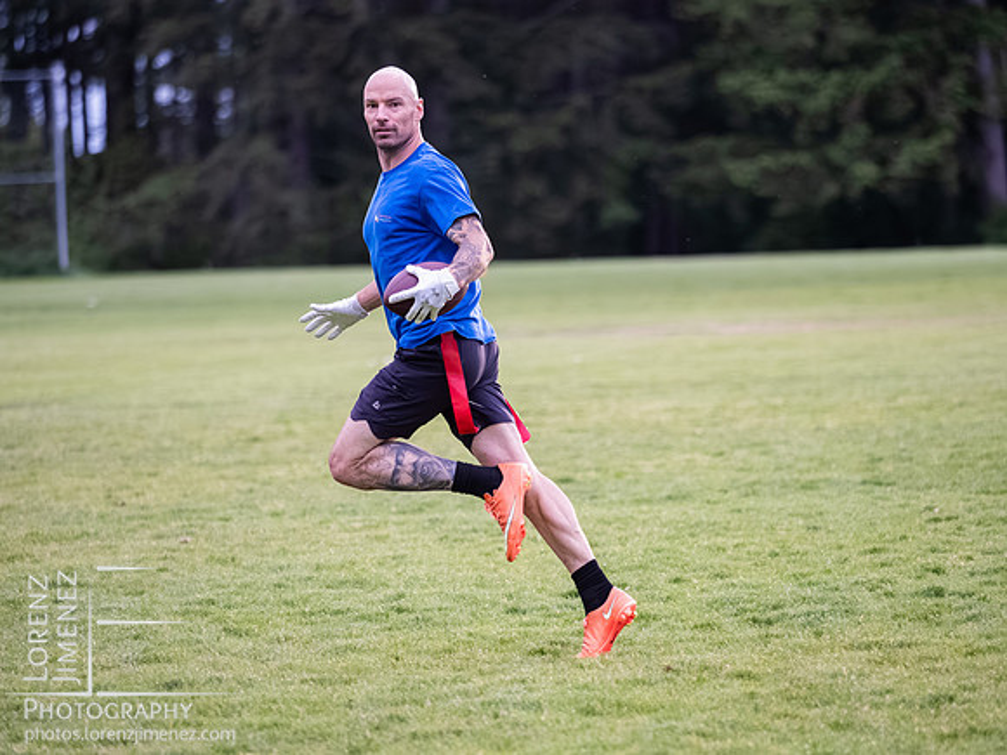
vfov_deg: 5.0
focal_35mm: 300
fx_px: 8727
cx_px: 504
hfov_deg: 6.6
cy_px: 378
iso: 3200
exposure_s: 1/1250
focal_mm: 150
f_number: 2.8
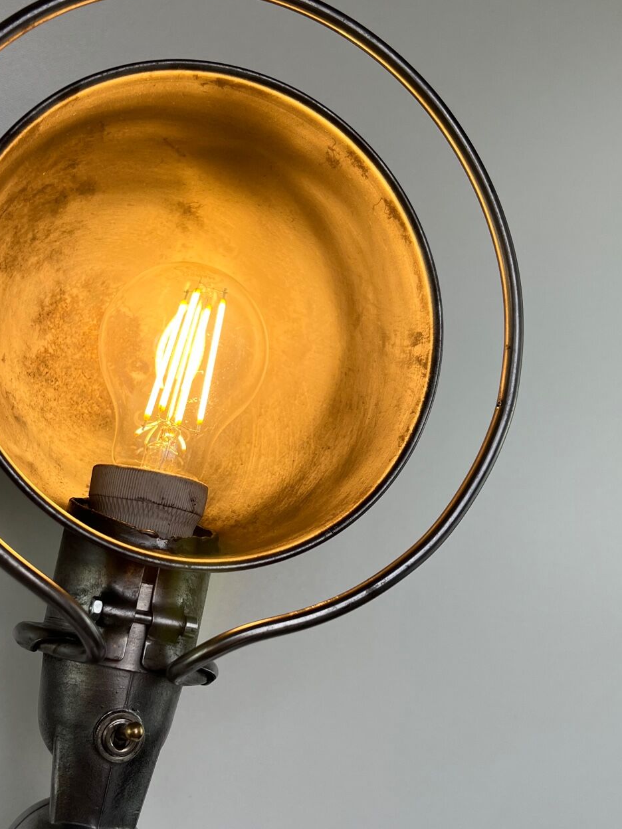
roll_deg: -3.6
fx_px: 1006
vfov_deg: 44.7
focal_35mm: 42
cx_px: 200
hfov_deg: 34.0
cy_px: 468
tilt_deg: -2.4
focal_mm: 5.7
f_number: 1.5
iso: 50
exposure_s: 1/775
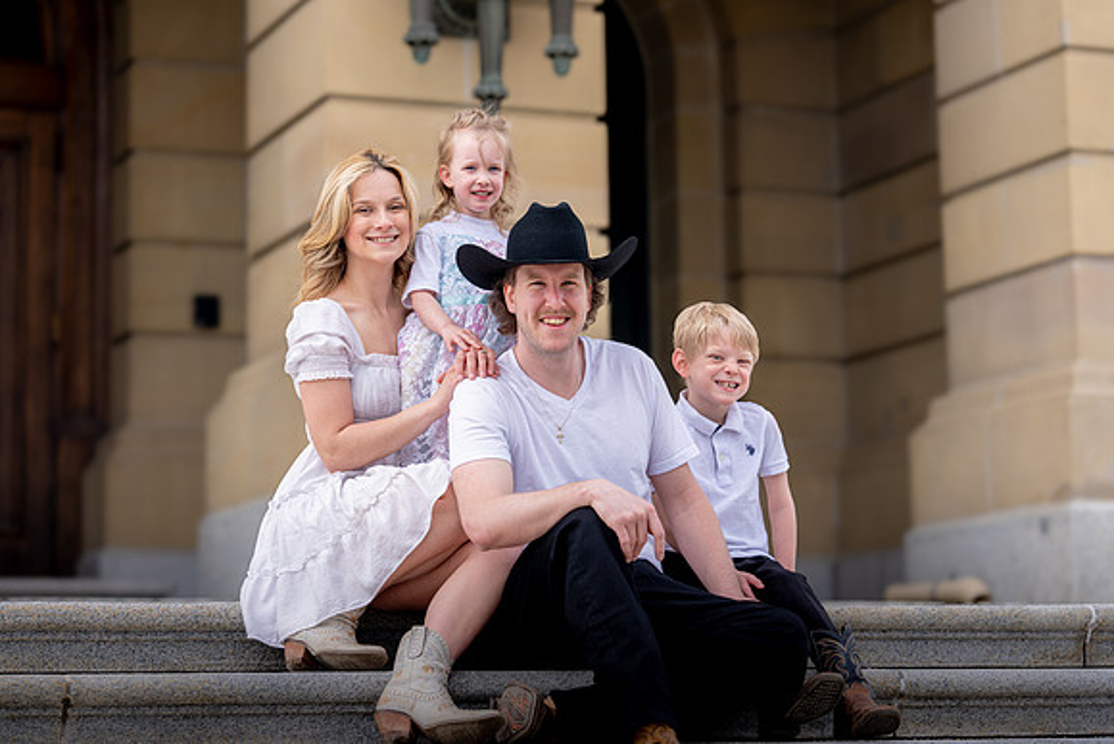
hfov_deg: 23.1
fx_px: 2724
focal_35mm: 88
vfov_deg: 15.5
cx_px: 557
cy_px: 372
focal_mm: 88
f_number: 2.8
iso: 100
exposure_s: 1/1000
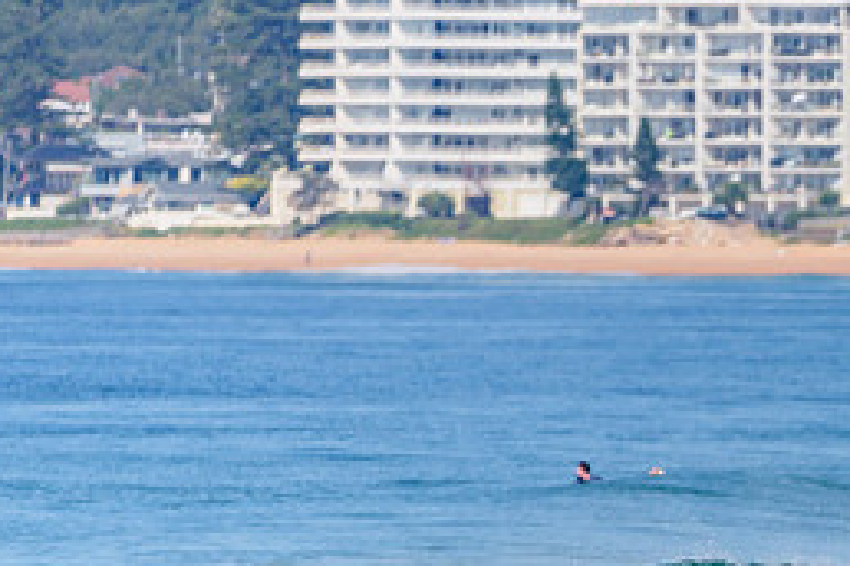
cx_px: 781
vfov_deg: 1.2
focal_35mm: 1122
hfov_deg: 1.8
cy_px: 624
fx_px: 26490
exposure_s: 1/2000
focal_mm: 500
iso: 125
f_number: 5.6
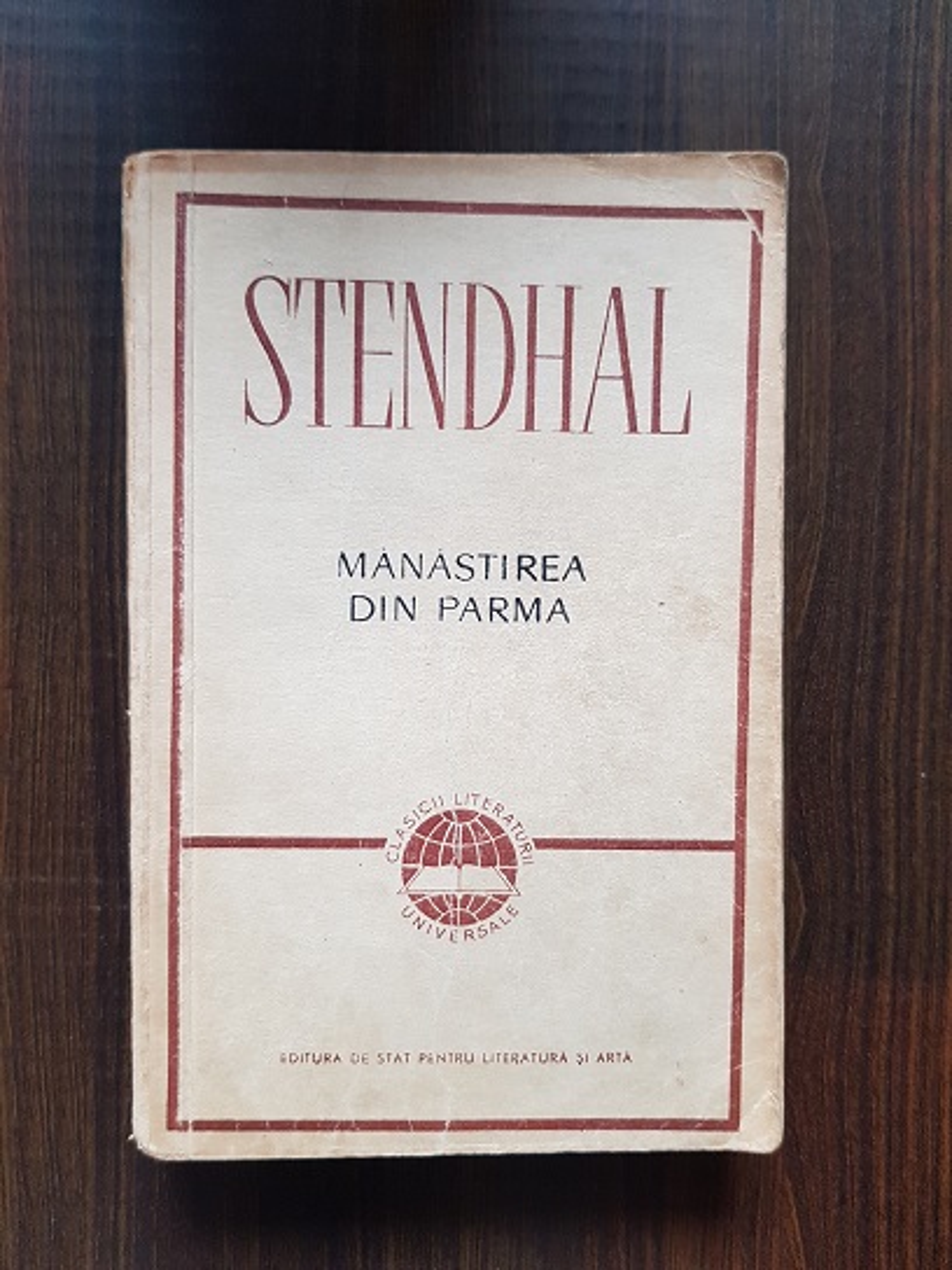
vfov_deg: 67.3
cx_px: 476
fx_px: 953
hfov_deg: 53.1
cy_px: 635
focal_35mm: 26
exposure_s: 1/50
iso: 200
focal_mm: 4.3
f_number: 1.7
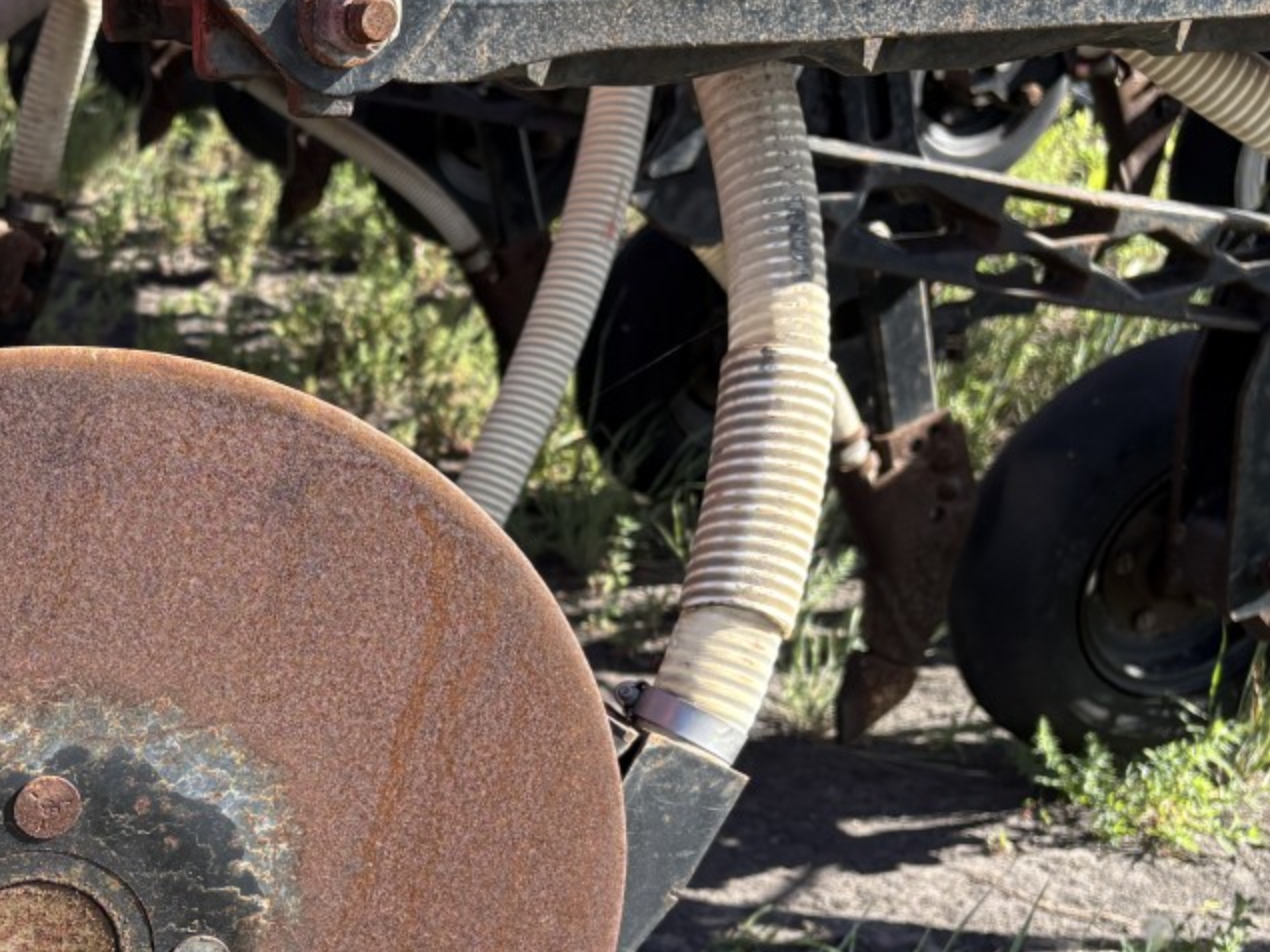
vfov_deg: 24.6
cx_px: 24
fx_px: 2164
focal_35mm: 59
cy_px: 688
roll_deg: +0.9
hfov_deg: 30.6
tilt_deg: -23.6
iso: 50
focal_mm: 5.96
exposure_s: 1/687
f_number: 1.6
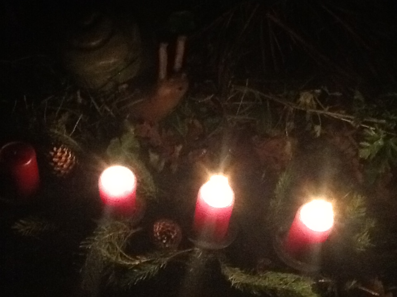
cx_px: 198
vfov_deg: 32.9
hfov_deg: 42.9
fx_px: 505
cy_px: 148
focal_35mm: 44
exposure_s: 1/15
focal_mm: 2.03
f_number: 2.4
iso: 640
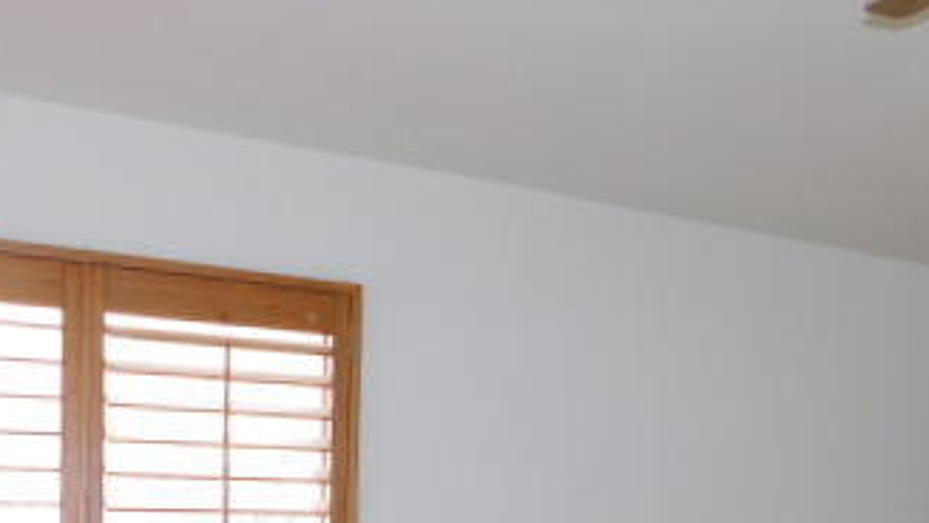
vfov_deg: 23.0
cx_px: 645
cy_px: 580
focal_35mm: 49
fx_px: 1207
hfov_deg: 41.4
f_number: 3
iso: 140
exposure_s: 1/30
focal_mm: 4
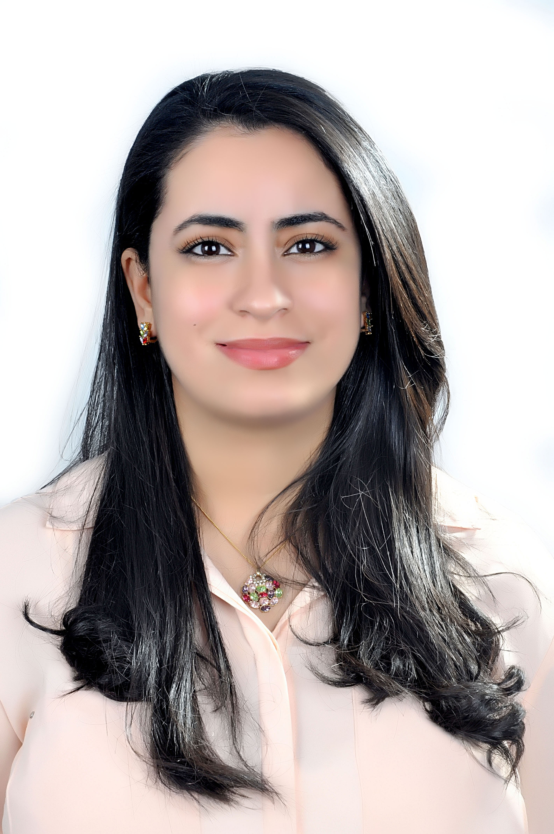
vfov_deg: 20.6
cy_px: 417
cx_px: 277
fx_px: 2291
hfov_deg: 13.8
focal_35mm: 99
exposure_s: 1/100
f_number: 20
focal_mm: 66
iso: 200
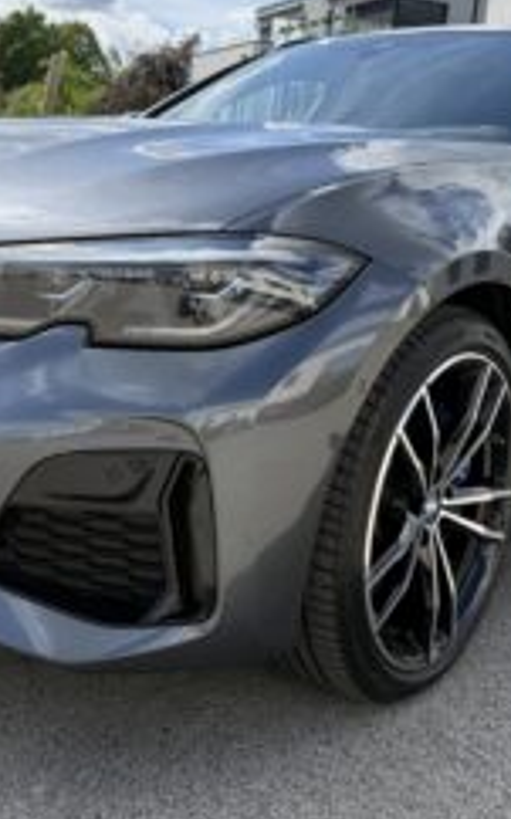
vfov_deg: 47.1
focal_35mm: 42
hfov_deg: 30.4
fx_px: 937
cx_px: 210
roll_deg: -5.2
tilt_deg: -10.7
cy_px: 369
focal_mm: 6.76
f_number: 1.78
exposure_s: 1/3953
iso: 100
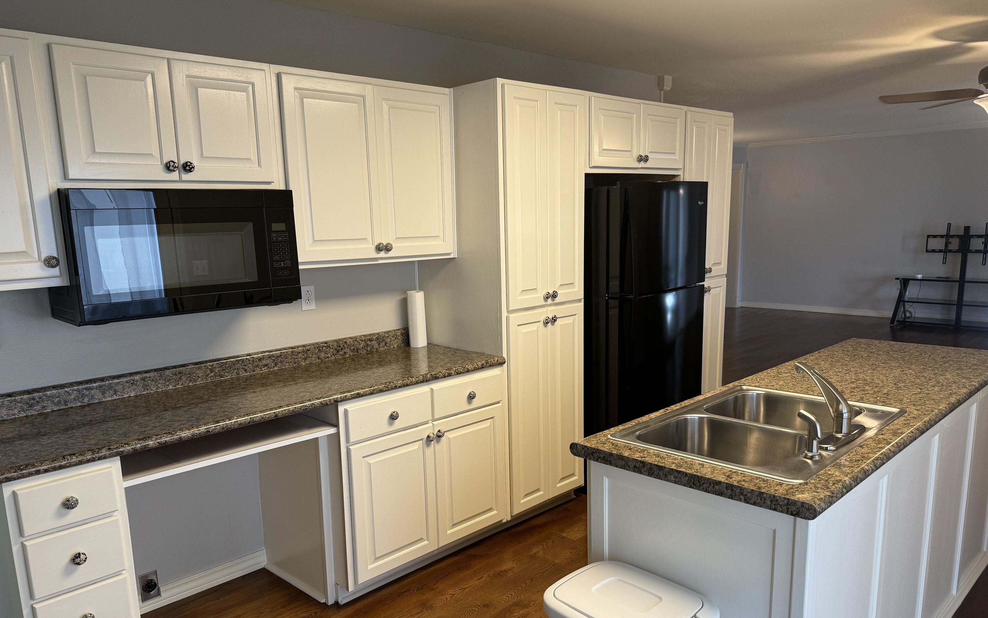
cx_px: 484
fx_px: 700
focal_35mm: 26
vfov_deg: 47.5
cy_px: 354
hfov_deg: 70.4
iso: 100
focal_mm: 6.86
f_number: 1.78
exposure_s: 1/63
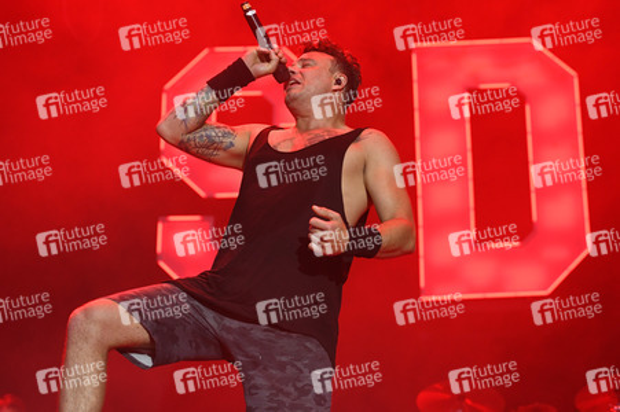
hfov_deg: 28.9
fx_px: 1205
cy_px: 206
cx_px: 310
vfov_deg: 19.4
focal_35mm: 70
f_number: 4
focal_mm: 70
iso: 1600
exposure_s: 1/400
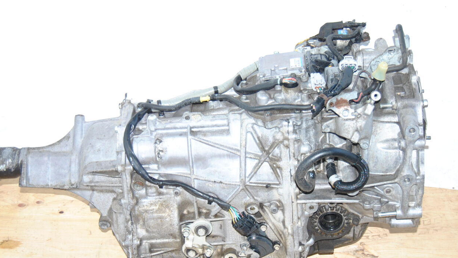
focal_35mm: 69
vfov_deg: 17.5
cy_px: 151
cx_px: 229
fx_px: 838
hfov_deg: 30.6
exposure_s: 1/200
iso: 400
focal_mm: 34
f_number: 4.5
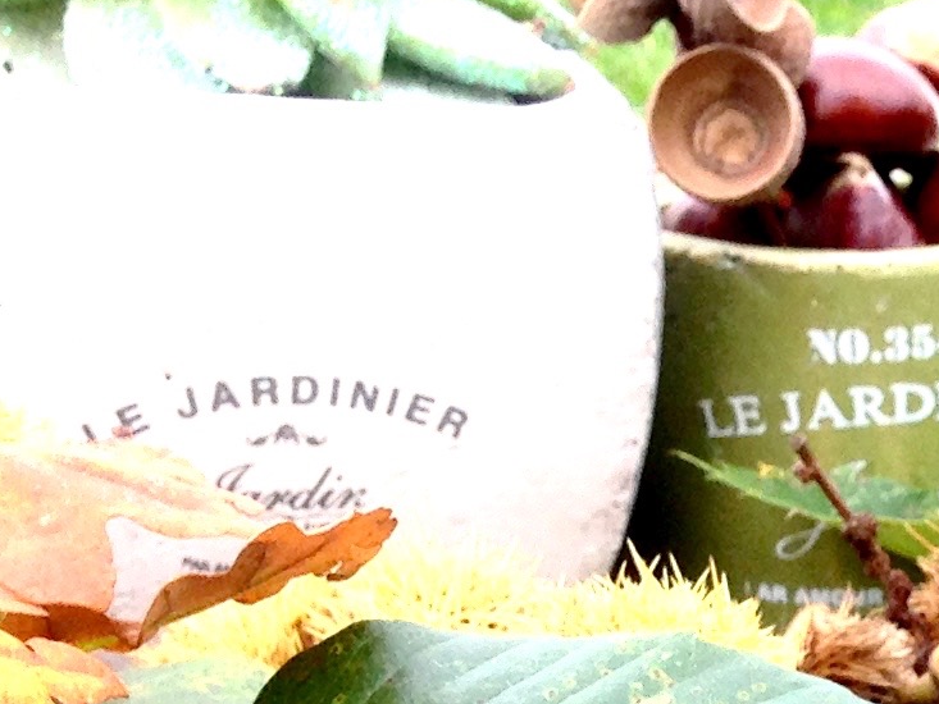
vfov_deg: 9.8
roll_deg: +0.7
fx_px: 3988
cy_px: 1103
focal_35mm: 147
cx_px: 1353
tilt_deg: -25.2
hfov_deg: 12.8
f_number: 2.4
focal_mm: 4.12
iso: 50
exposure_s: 1/210
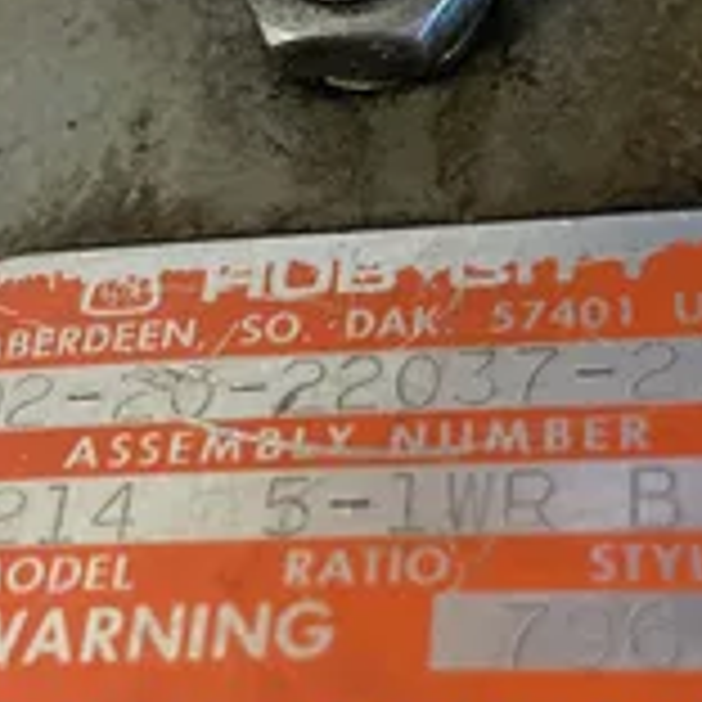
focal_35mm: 59
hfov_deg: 28.9
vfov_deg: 29.0
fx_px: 1354
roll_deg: -6.6
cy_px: 436
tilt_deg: -25.8
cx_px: 450
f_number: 1.6
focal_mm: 4.2
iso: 640
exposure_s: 1/30
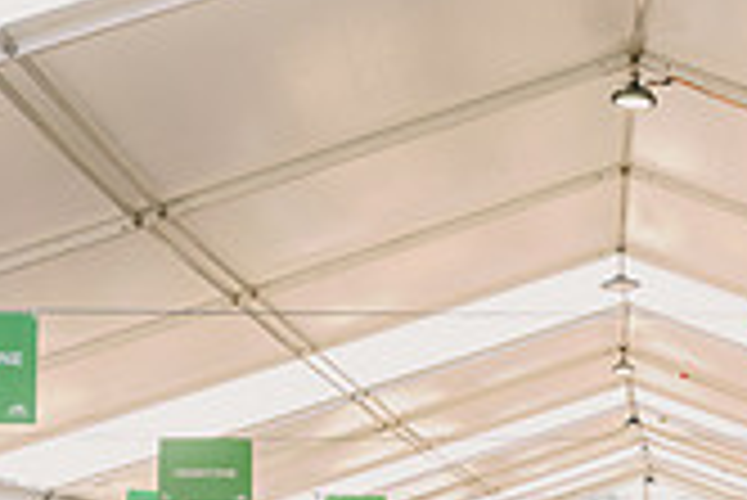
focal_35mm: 91
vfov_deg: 14.7
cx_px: 752
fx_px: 1890
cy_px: 529
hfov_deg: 21.5
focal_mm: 26
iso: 125
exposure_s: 1/200
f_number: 5.6
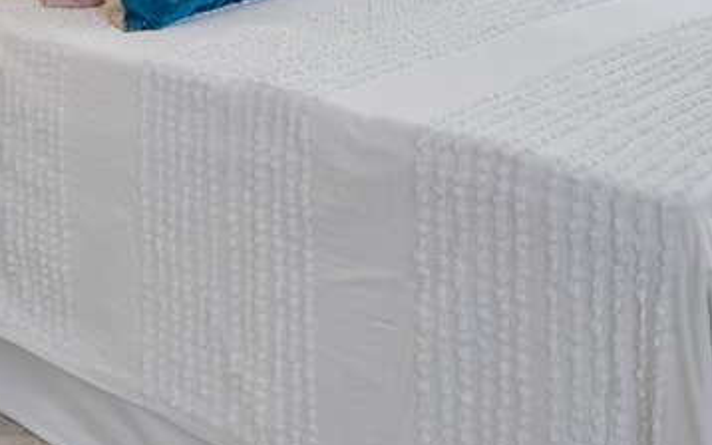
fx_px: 1359
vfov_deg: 16.2
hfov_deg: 29.2
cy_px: -317
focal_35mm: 70
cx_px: 239
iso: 160
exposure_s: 1/35
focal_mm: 8
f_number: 5.6
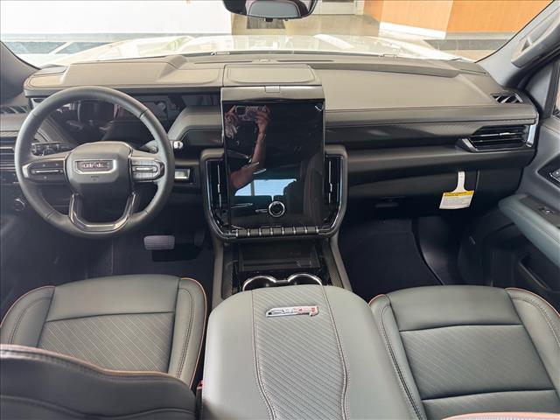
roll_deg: -0.8
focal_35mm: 24
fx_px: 388
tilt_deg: -34.9
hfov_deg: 71.6
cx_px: 280
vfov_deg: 56.8
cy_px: 210
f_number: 1.78
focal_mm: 6.76
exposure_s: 1/48
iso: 500
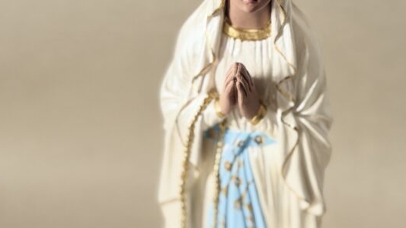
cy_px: 177
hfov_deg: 20.1
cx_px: 255
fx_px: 1141
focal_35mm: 106
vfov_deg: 11.4
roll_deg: -2.1
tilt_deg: -33.7
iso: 125
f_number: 1.78
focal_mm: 6.76
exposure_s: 1/60
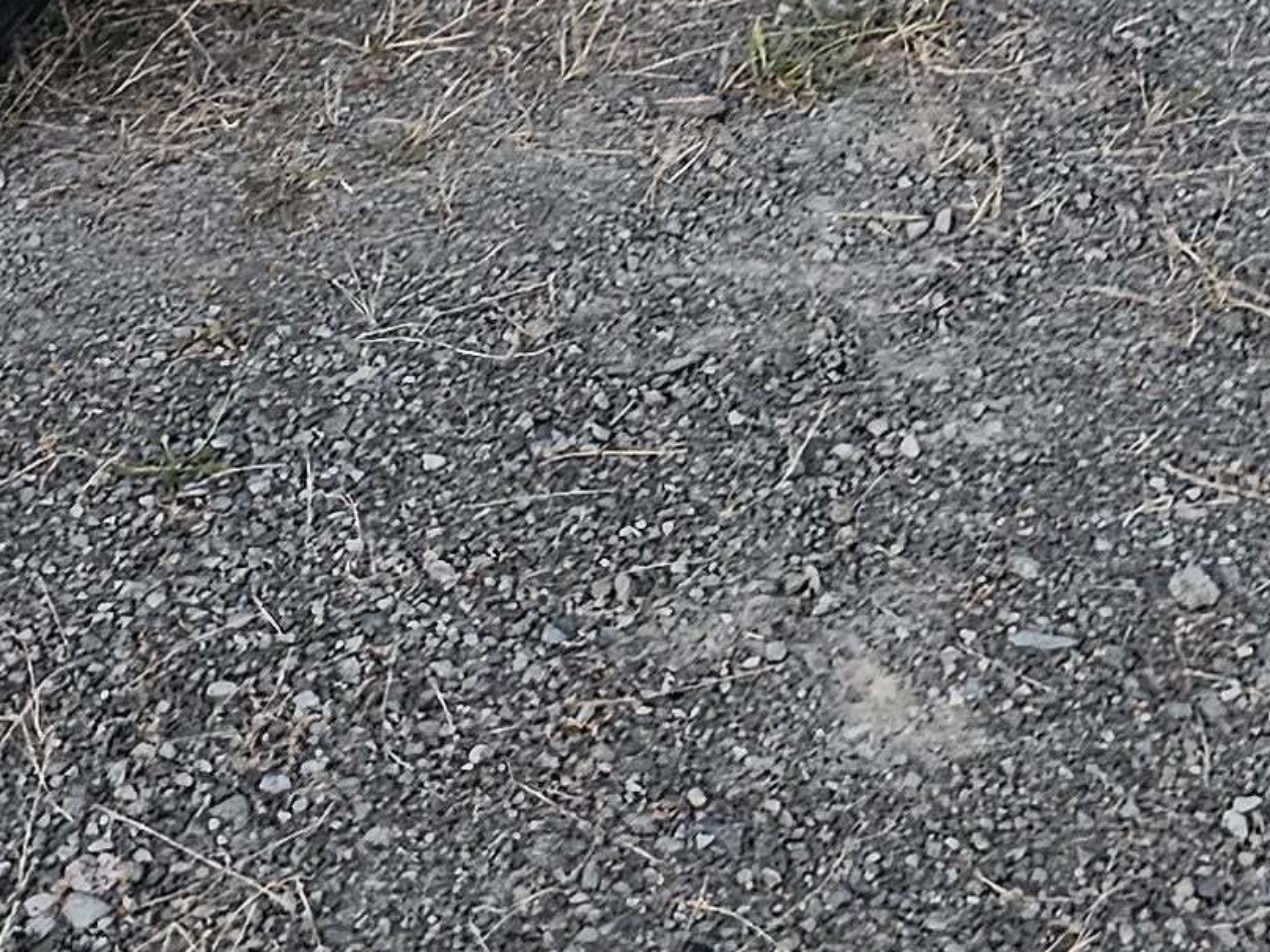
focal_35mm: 114
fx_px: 4182
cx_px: 488
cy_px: -1153
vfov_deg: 11.3
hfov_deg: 17.2
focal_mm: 6.3
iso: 500
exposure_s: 1/24
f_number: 1.7
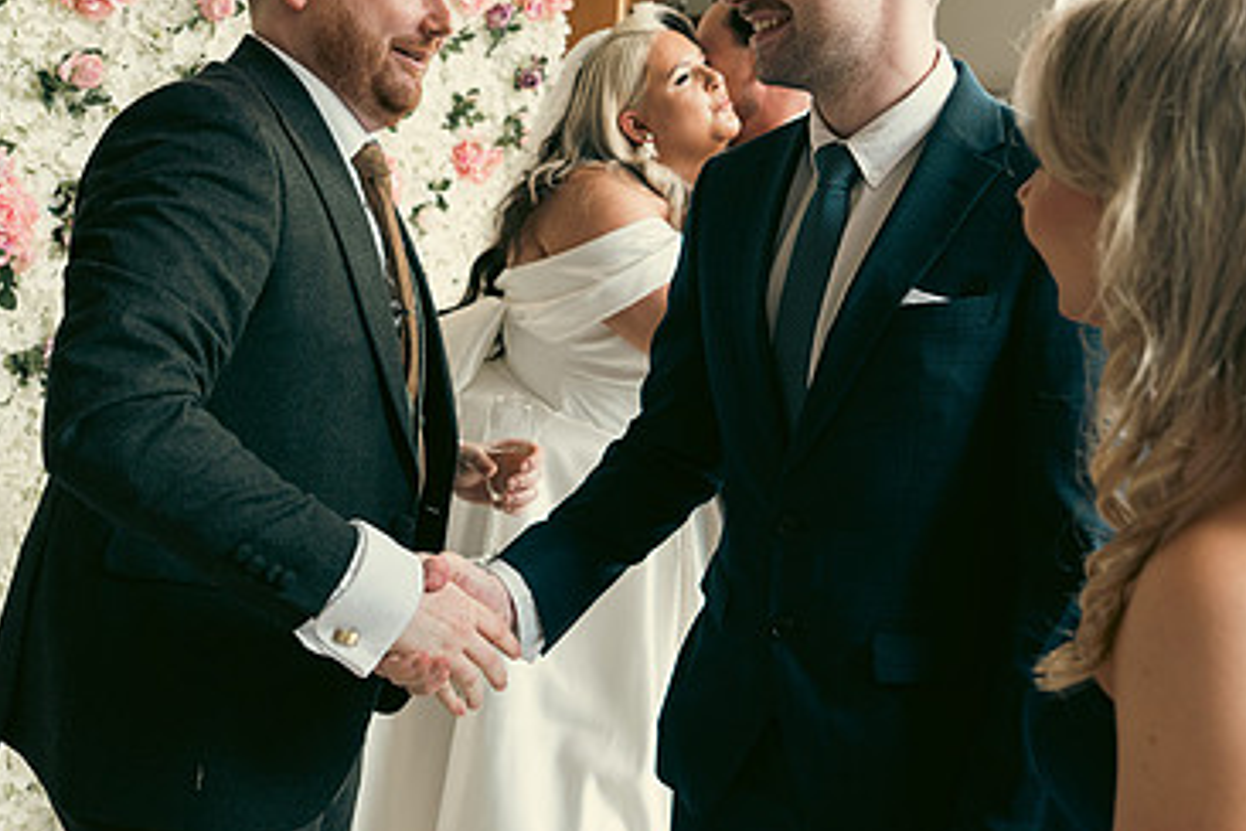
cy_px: 315
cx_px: 626
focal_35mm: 38
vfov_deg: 34.9
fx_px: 1315
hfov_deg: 50.7
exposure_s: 1/160
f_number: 3.5
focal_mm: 24
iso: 640
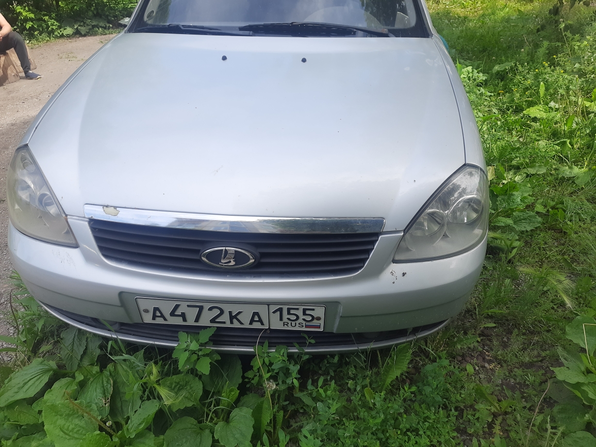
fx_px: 413
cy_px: 224
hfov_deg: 71.6
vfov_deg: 56.8
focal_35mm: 24
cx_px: 298
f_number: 1.8
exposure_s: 1/339
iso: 20
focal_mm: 5.23
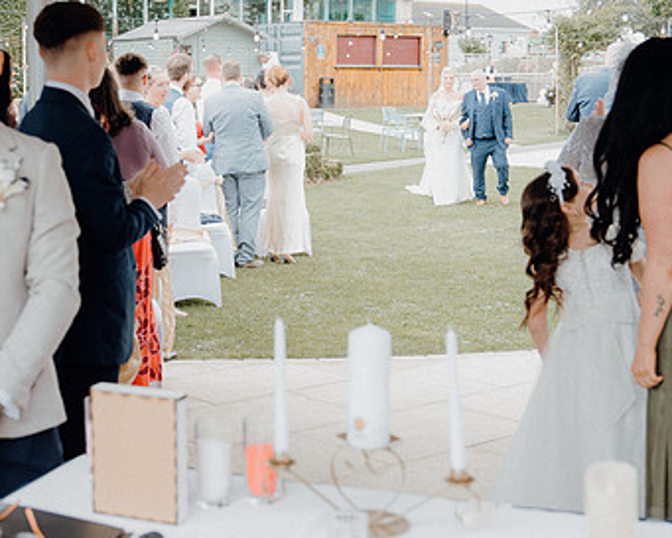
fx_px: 1174
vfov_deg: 25.7
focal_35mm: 59
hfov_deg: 31.6
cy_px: 202
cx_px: 201
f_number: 3.5
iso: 125
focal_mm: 37
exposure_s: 1/200
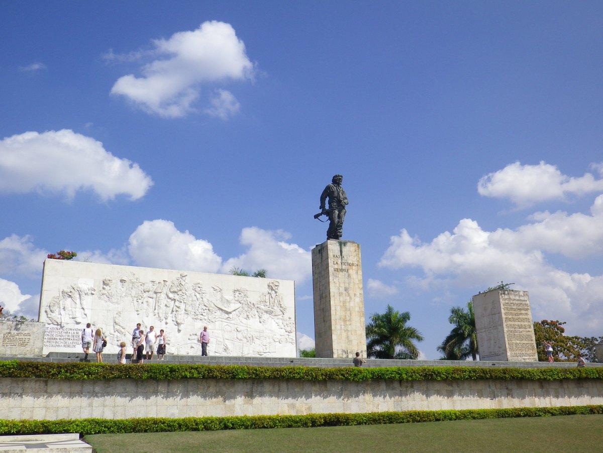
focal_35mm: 34
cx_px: 302
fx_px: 592
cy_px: 226
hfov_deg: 54.0
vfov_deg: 41.8
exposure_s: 1/160
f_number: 9.2
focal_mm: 6.1
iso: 80
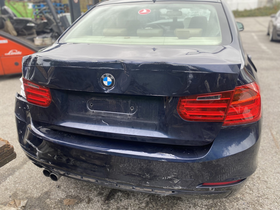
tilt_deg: -22.4
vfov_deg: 53.1
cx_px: 140
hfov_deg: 67.3
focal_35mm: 26
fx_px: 210
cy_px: 105
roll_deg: +3.0
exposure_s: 1/158
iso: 32
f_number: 1.8
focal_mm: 4.25
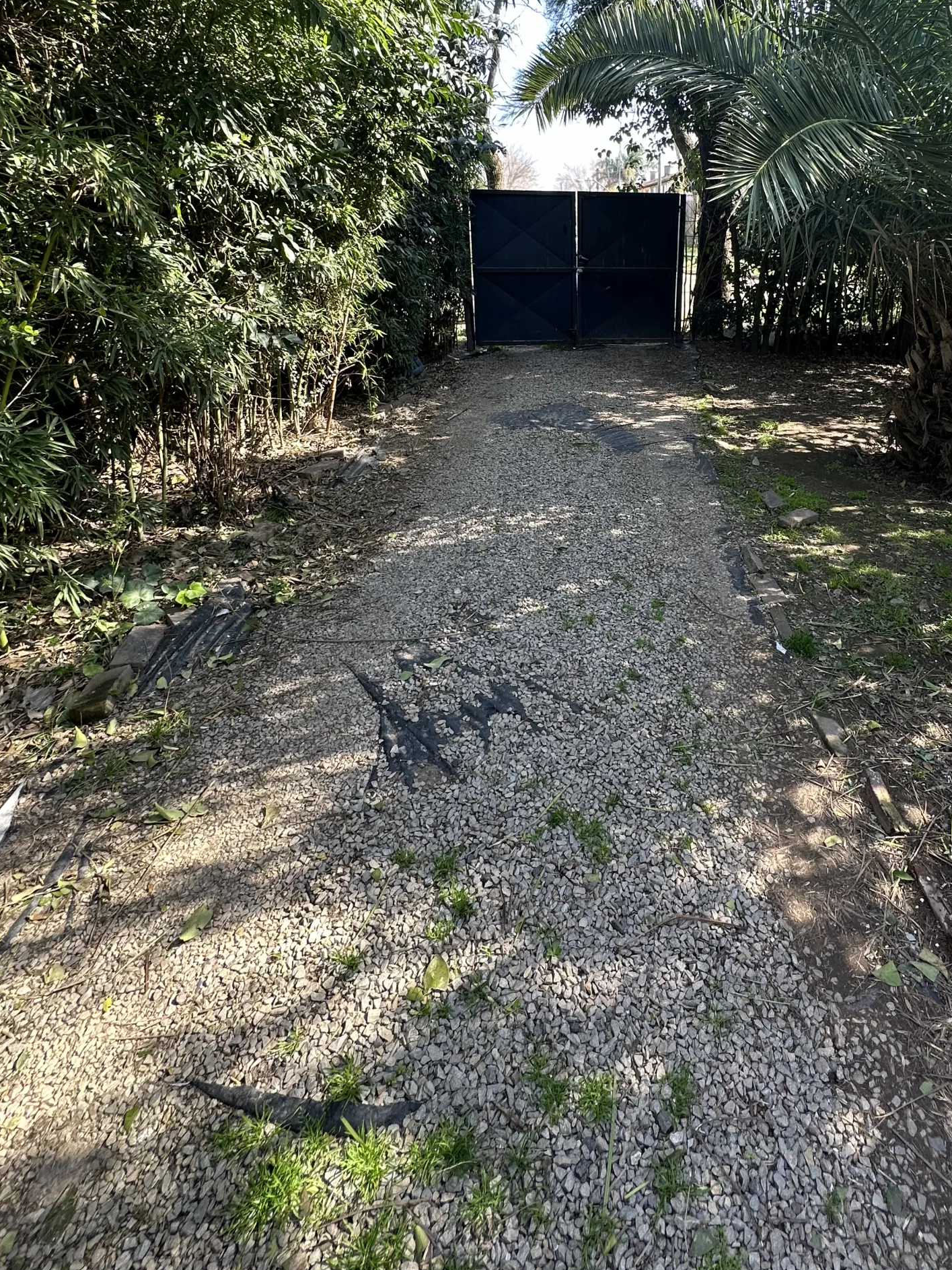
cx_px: 622
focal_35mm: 19
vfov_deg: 81.6
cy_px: 415
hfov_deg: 67.1
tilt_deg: -14.7
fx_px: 697
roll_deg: -0.6
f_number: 2.2
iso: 40
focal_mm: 2.22
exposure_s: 1/99
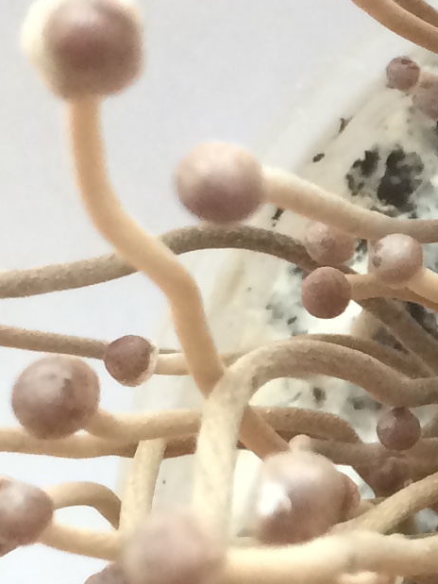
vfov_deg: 12.9
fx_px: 2582
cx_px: 1081
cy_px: 343
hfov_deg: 8.7
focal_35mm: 153
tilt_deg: -86.4
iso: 125
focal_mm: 4.15
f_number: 2.2
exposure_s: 1/33
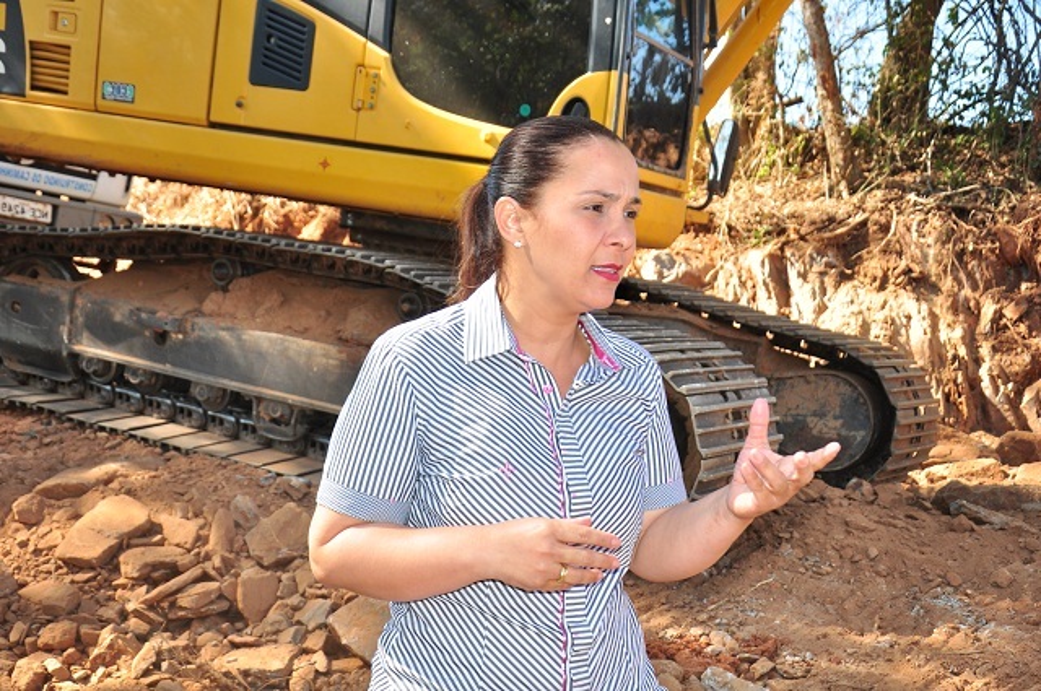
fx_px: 1473
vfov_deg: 26.4
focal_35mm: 51
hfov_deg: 38.9
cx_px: 520
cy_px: 346
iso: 200
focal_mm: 34
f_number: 7.1
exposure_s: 1/200
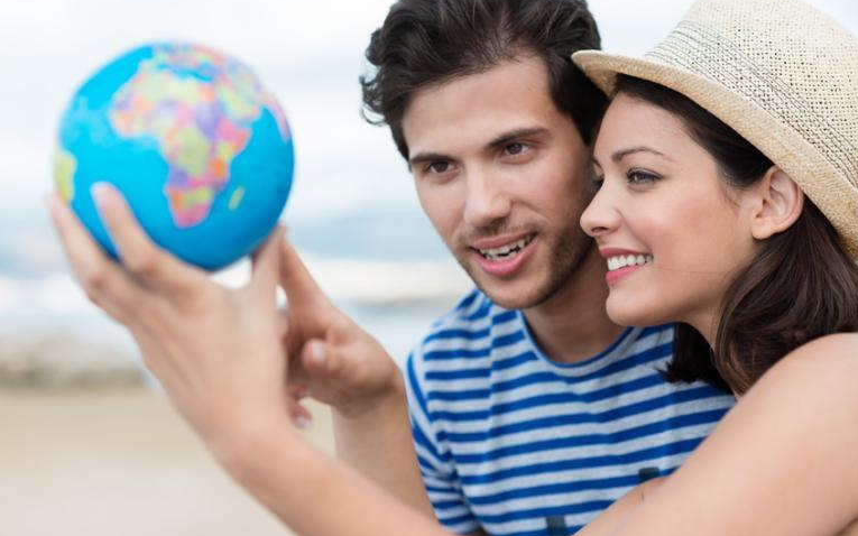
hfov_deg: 23.8
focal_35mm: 87
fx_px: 2034
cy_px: 254
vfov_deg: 15.0
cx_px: 430
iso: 100
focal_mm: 85
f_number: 3.2
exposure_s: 1/800
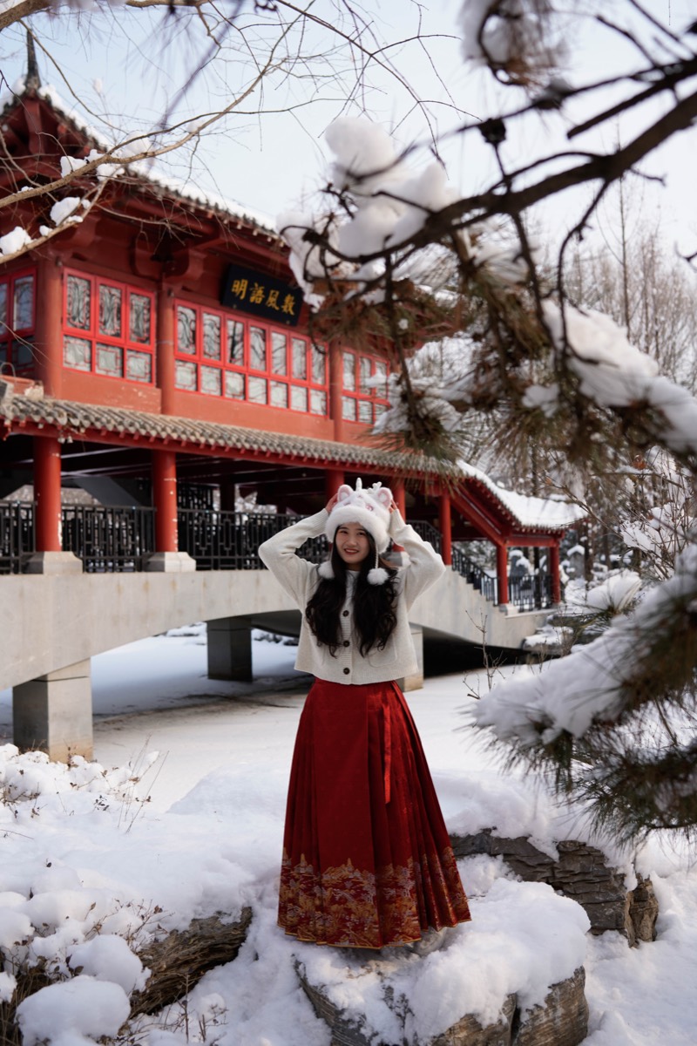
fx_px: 1016
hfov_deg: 37.9
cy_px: 523
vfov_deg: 54.4
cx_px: 348
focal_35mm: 35
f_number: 2.8
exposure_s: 1/800
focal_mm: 35
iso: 100
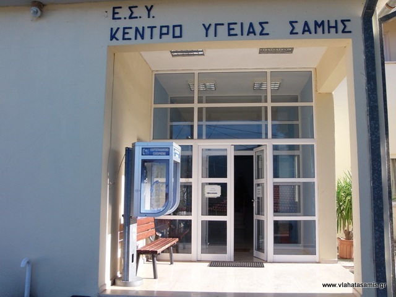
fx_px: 378
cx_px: 198
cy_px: 148
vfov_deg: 42.9
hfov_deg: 55.4
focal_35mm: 33
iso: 100
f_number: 3.4
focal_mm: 5.9
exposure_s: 1/500
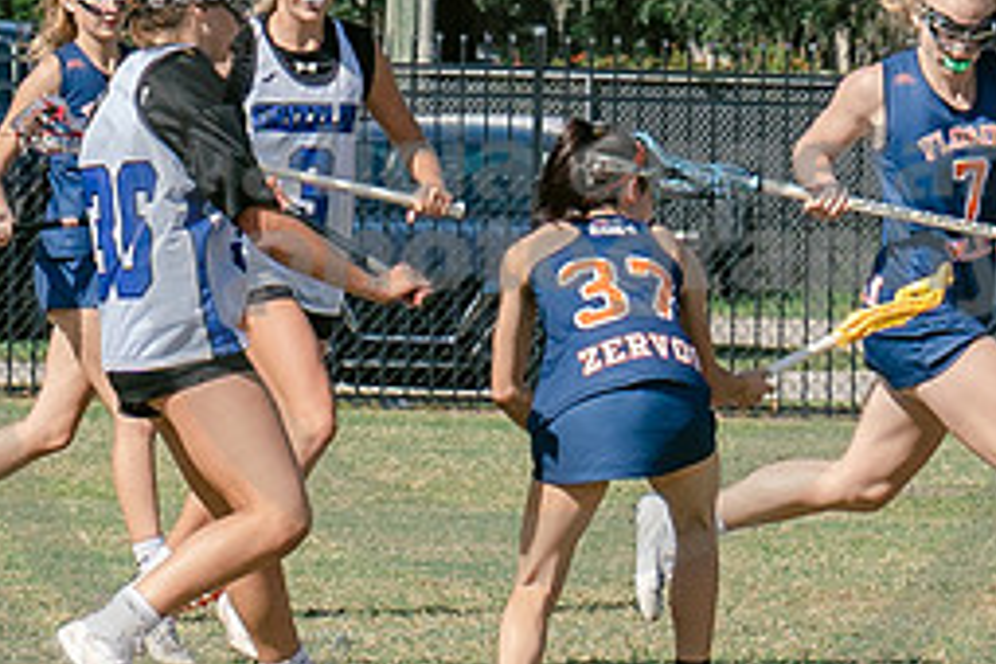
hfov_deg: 4.0
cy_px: 304
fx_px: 14192
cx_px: 757
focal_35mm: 513
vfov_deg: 2.7
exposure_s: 1/1000
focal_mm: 70
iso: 250
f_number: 5.6
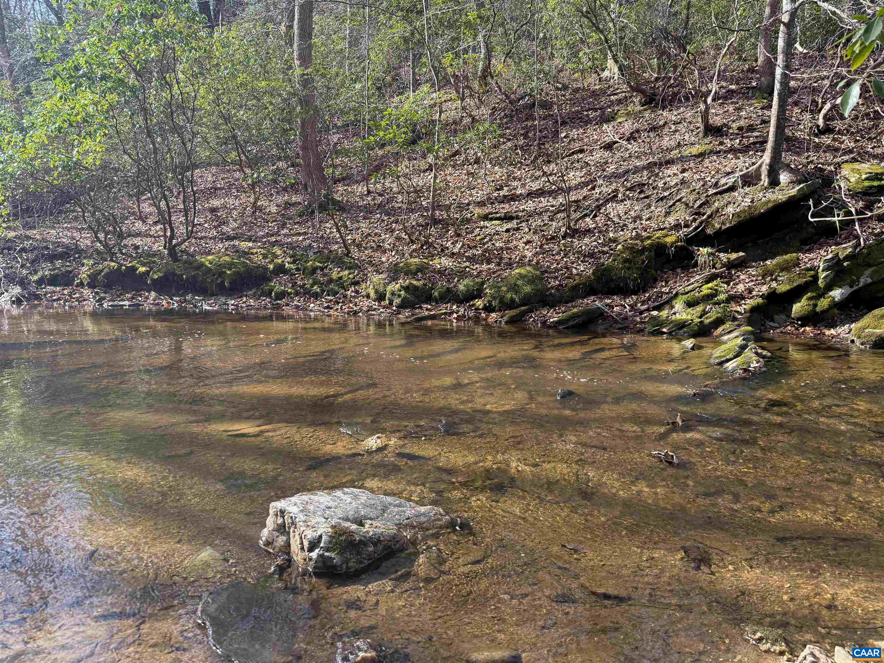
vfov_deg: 56.8
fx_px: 613
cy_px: 332
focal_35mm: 24
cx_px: 442
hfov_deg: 71.6
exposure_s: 1/858
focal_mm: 6.76
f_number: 1.78
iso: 100
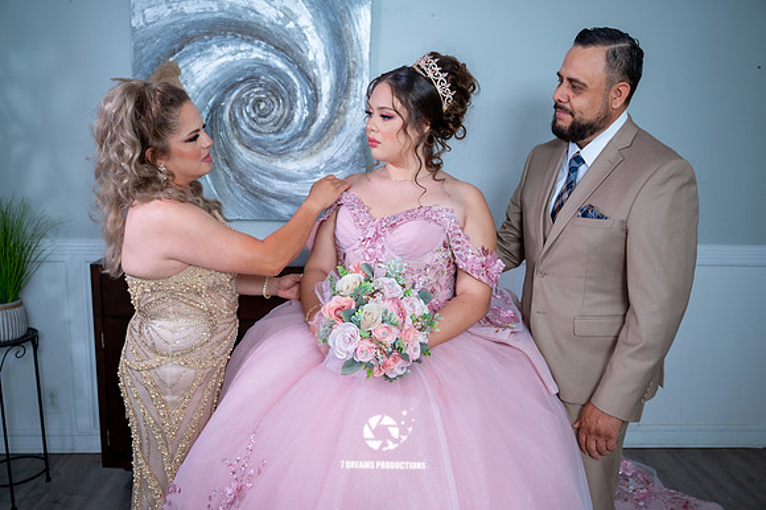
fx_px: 704
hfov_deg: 57.1
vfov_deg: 39.8
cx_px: 383
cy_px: 255
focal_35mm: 33
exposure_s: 1/60
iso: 1250
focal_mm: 33
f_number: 4
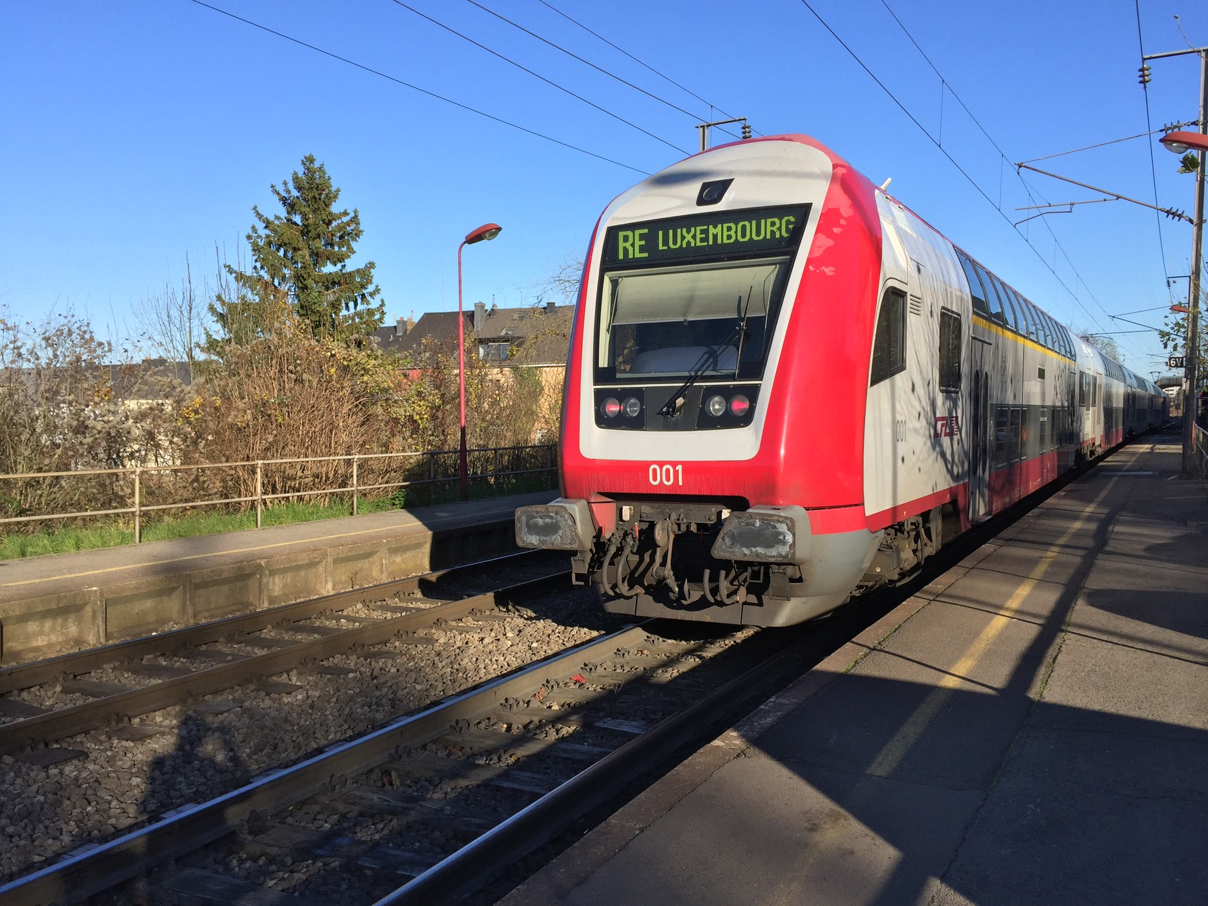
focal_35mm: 29
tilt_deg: -2.2
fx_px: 1012
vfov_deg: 48.2
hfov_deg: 61.7
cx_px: 604
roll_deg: -0.4
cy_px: 453
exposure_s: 1/1522
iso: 32
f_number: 2.2
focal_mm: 4.15
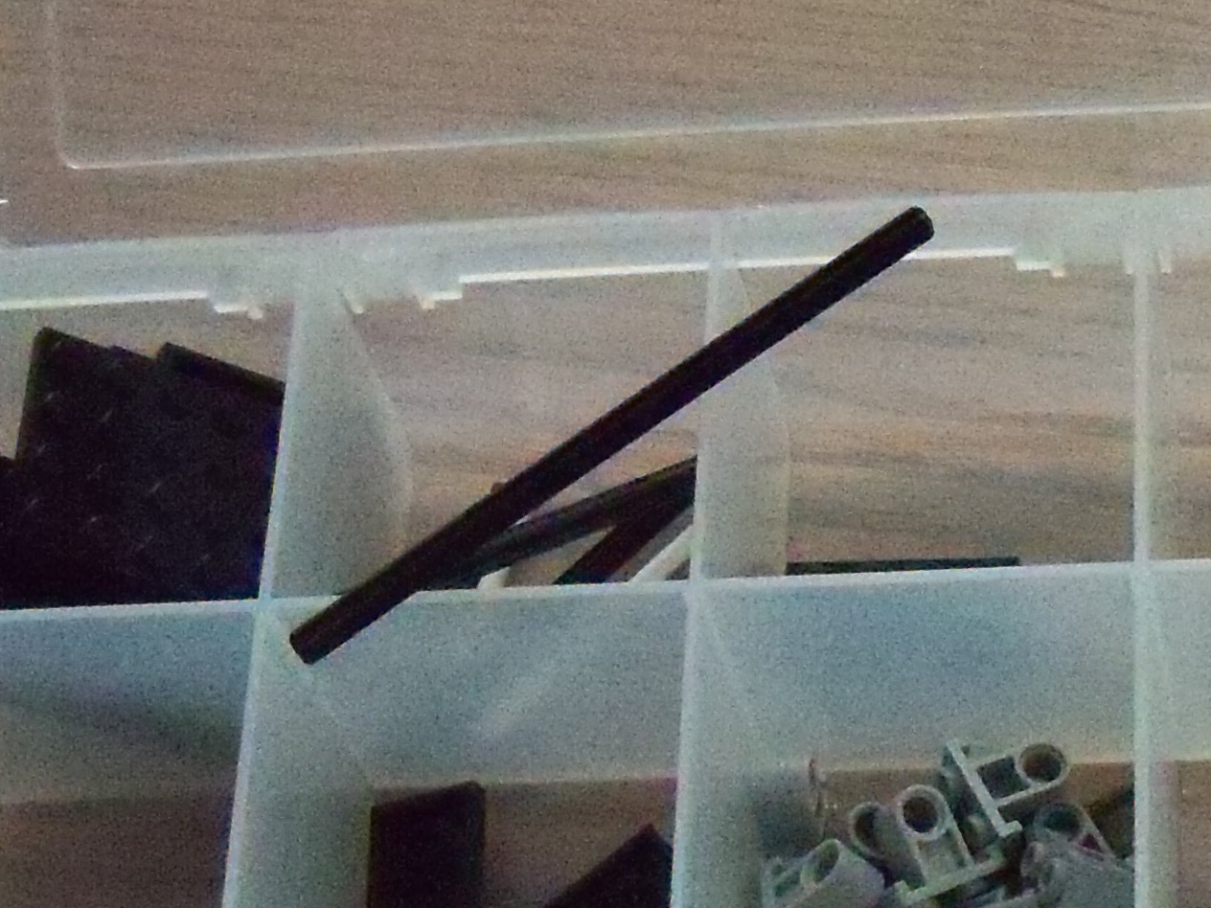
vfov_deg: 14.5
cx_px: 1264
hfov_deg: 18.8
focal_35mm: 101
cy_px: 808
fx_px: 3533
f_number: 3.5
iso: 1600
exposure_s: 1/500
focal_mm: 6.2
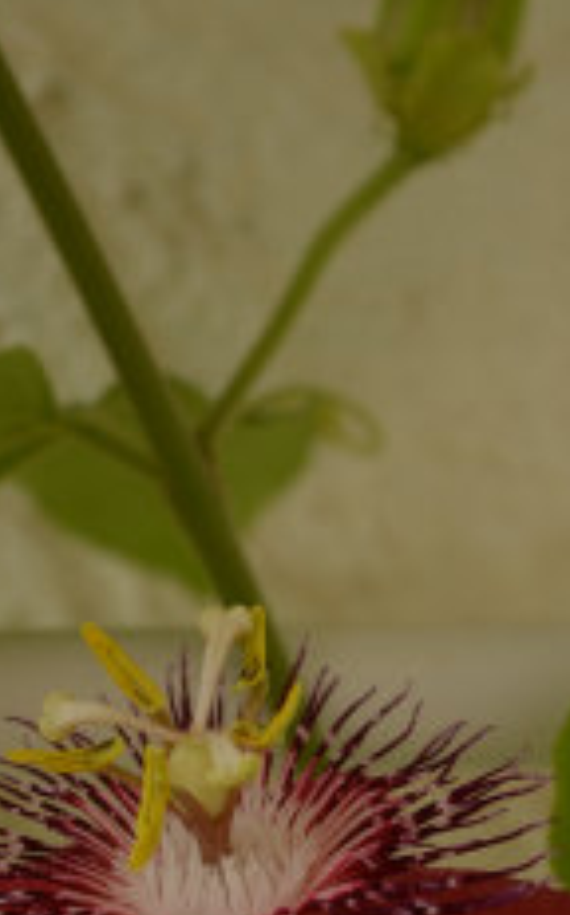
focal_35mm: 194
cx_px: 243
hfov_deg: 6.8
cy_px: 598
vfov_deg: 10.8
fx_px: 4831
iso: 100
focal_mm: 48
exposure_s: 1/400
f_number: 5.6
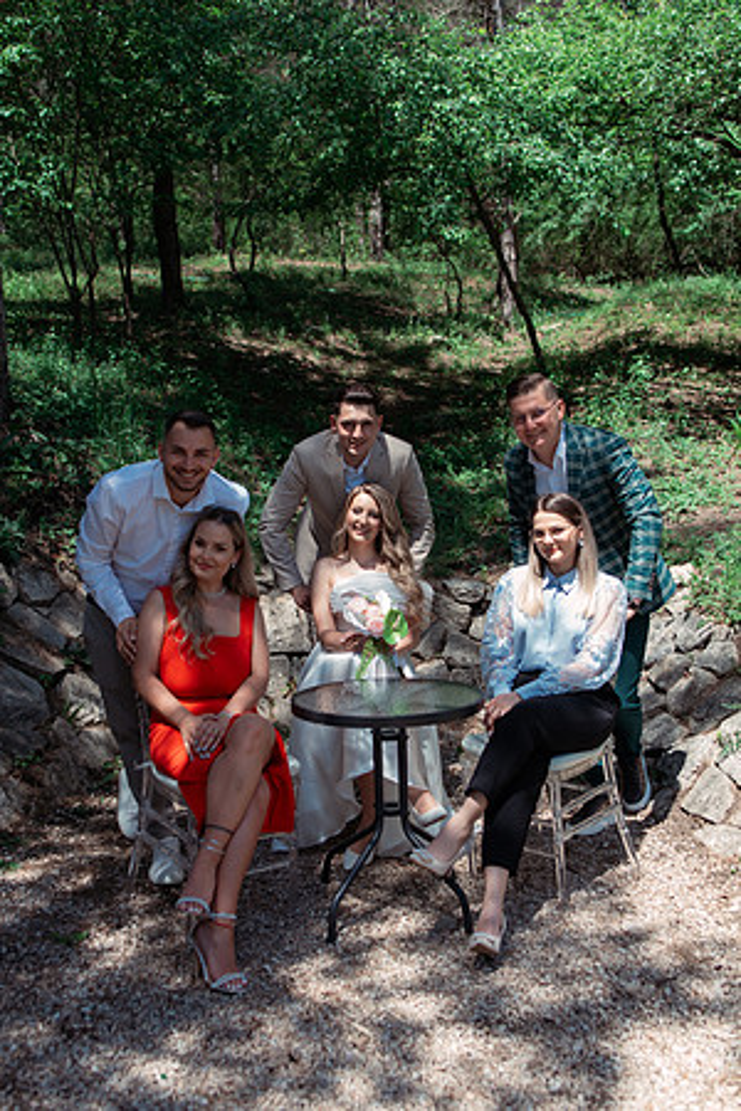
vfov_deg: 54.4
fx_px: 1081
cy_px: 556
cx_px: 370
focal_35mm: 35
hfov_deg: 37.9
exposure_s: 1/800
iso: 125
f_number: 3.2
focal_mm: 35
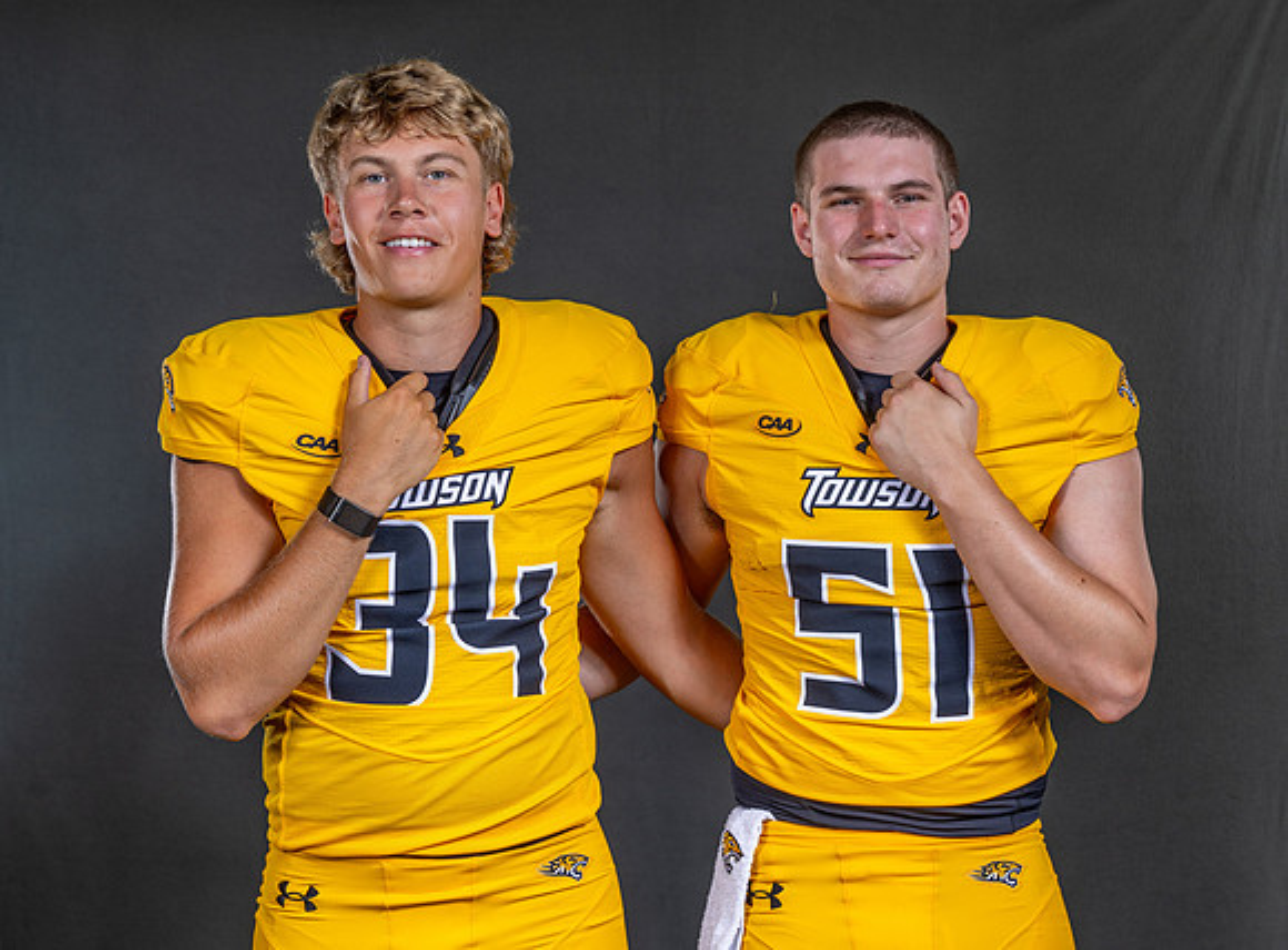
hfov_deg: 31.5
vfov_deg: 23.6
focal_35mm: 62
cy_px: 547
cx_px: 744
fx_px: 2276
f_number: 8
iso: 100
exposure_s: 1/200
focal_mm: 47
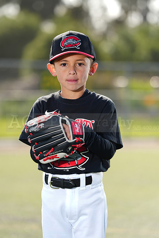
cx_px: 80
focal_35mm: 200
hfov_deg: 6.9
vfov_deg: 10.3
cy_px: 119
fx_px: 1324
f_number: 4.5
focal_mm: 200
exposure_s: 1/250
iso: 64
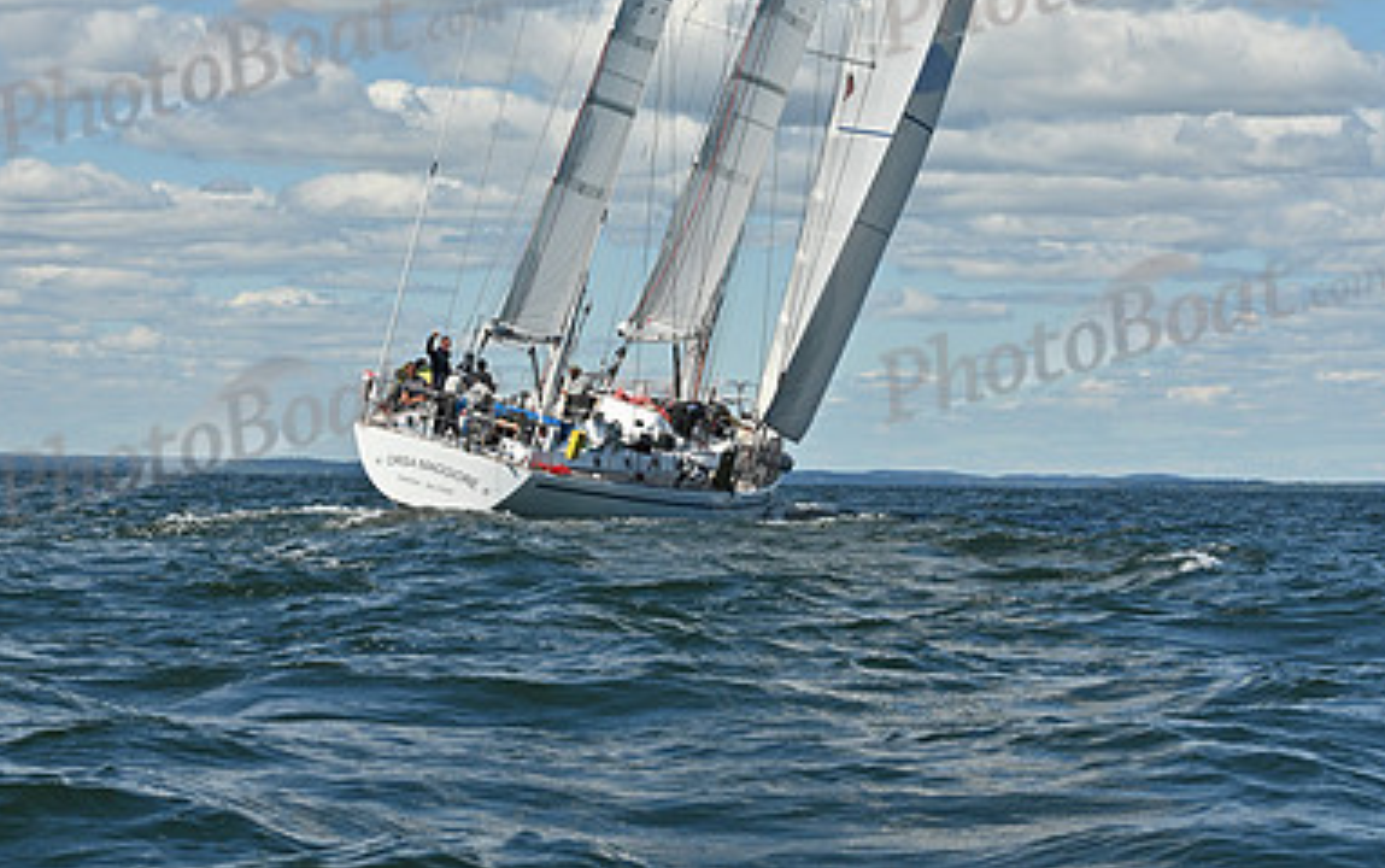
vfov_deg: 11.9
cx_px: 692
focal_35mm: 108
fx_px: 4080
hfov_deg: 19.3
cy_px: -174
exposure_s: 1/800
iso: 320
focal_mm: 70
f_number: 13
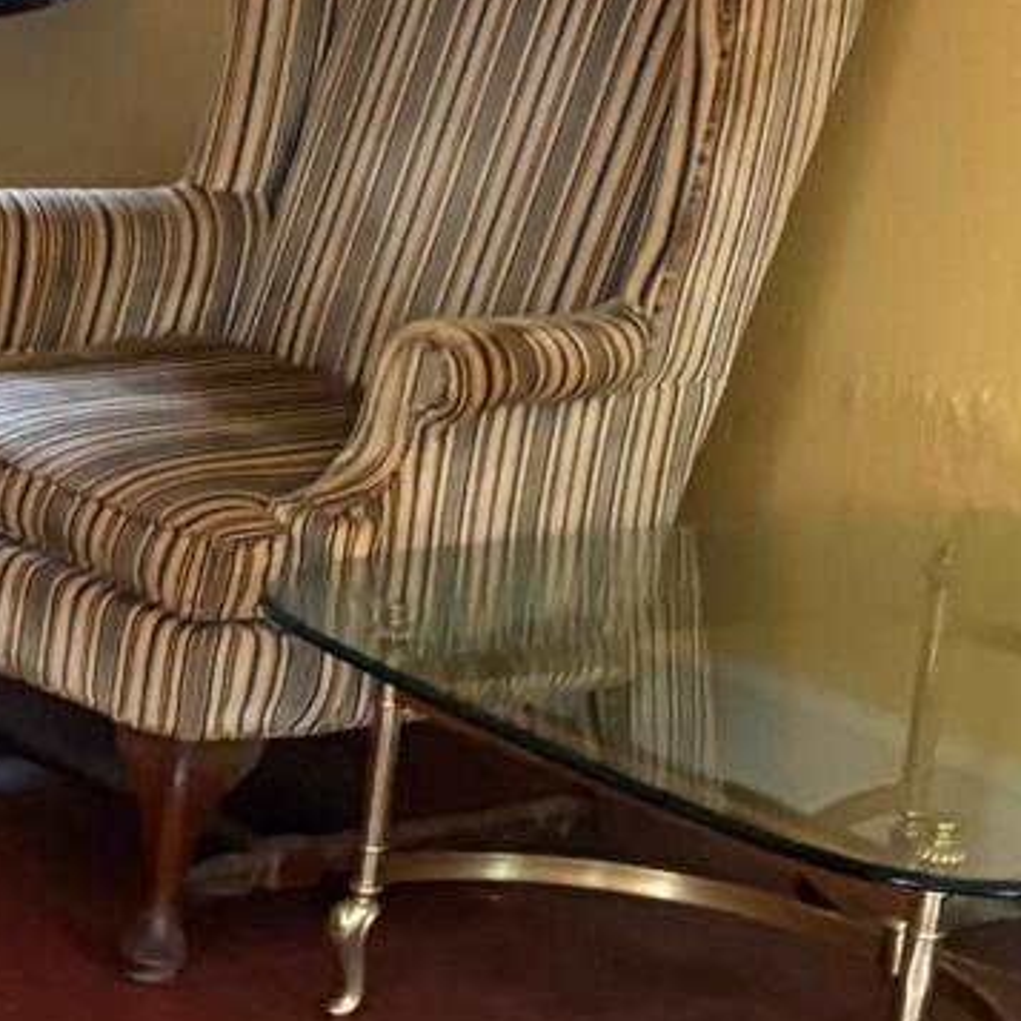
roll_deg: +0.0
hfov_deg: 11.6
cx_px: -1167
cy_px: 581
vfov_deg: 13.2
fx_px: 4405
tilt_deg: -15.5
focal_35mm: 132
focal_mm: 5.96
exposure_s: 1/60
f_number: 1.6
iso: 400
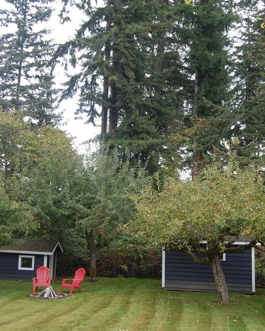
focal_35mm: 50
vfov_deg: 37.2
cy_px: 139
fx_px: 490
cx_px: 138
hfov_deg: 30.3
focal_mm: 28
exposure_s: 1/125
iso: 250
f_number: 5.6
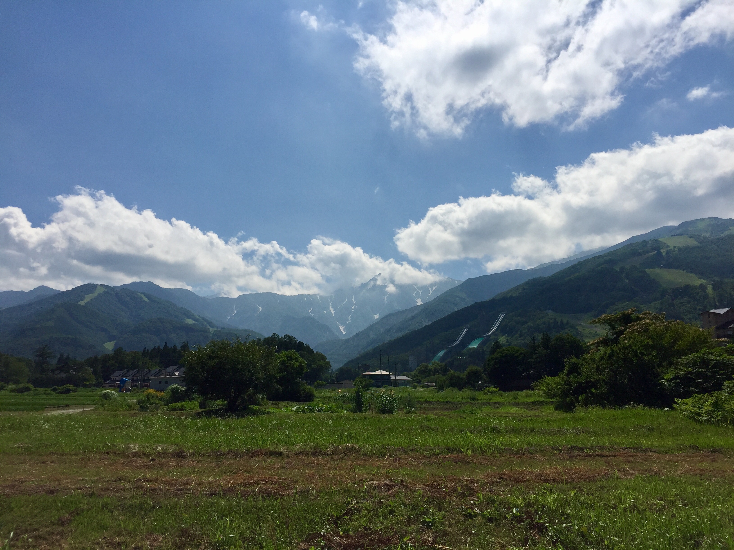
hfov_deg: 61.7
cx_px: 367
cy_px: 275
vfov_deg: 48.2
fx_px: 615
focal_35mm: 29
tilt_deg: +12.6
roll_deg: -2.0
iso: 32
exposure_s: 1/6623
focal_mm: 4.15
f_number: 2.2
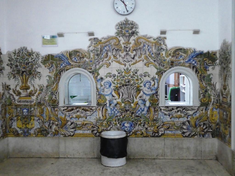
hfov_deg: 52.6
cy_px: 88
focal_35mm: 35
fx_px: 238
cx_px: 118
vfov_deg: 40.7
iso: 1600
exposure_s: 1/40
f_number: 3.7
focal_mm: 6.3
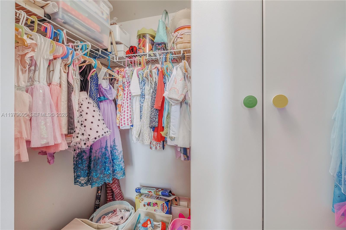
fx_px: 144
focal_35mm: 15
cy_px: 115
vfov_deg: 77.3
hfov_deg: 100.4
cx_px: 173
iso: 1000
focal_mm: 10
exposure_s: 1/15
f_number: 8
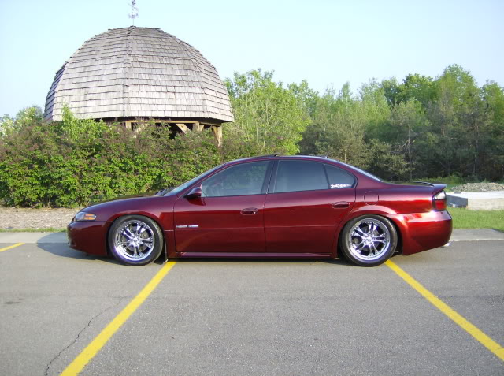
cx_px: 252
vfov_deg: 39.5
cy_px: 188
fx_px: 523
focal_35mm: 36
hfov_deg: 51.5
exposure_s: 1/471
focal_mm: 6
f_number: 2.8
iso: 100
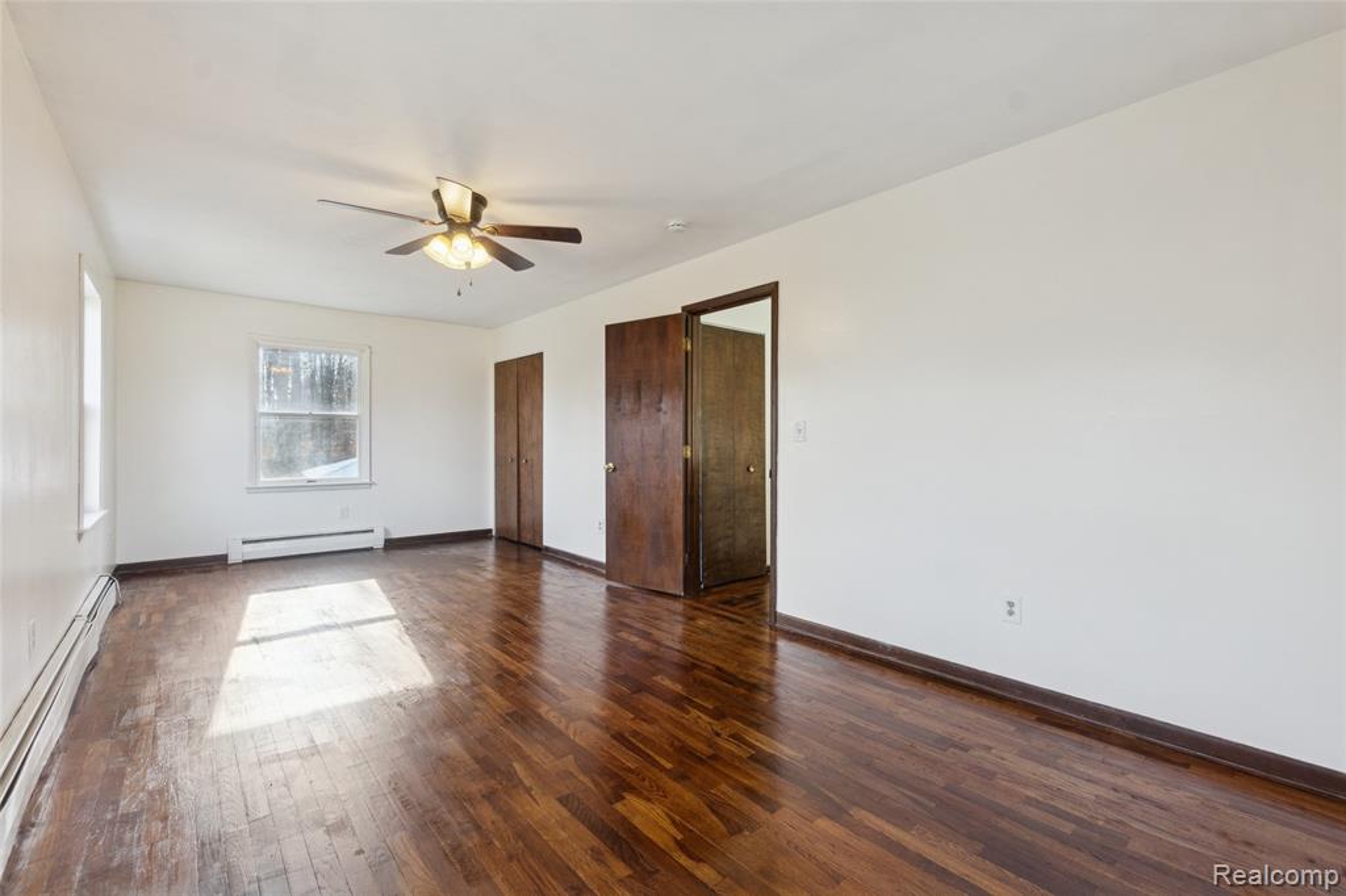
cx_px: 673
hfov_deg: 100.4
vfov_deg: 77.3
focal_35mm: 15
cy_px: 448
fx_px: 561
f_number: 8
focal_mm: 10
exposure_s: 1/25
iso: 400
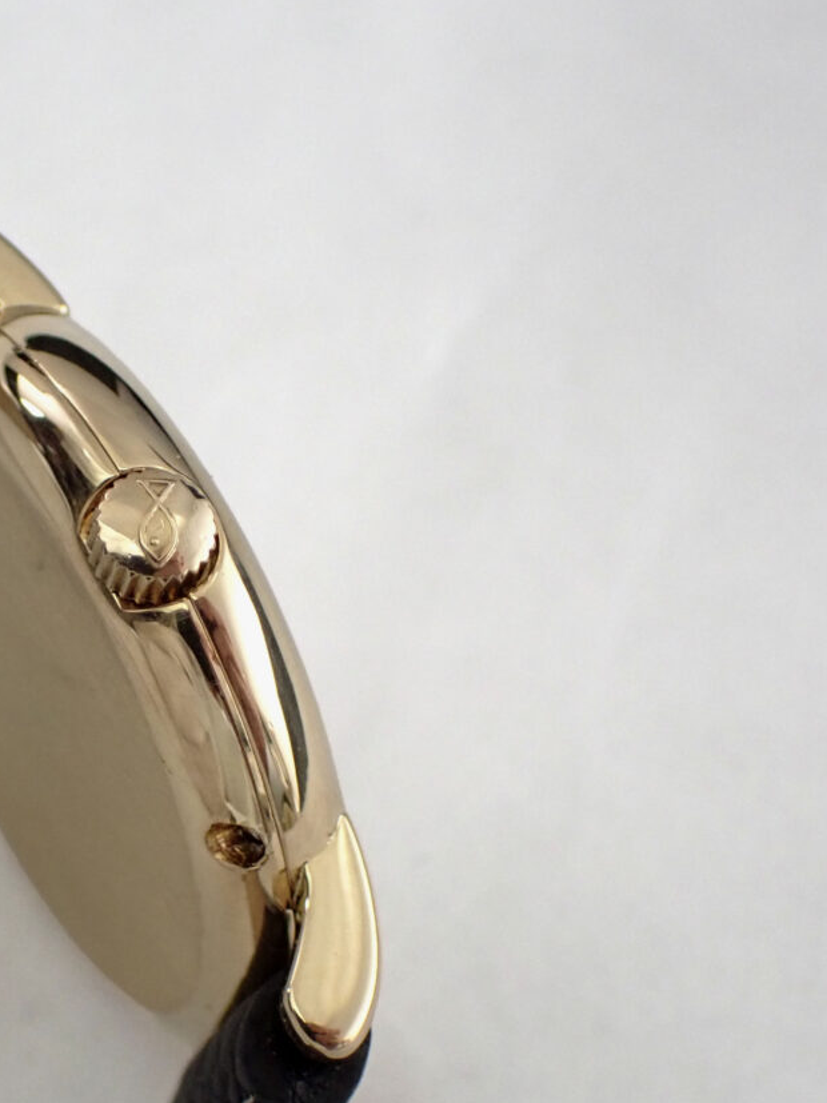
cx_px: 167
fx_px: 3792
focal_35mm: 119
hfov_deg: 12.4
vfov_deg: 16.6
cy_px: 598
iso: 800
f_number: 4.3
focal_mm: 14.62
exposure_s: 1/160
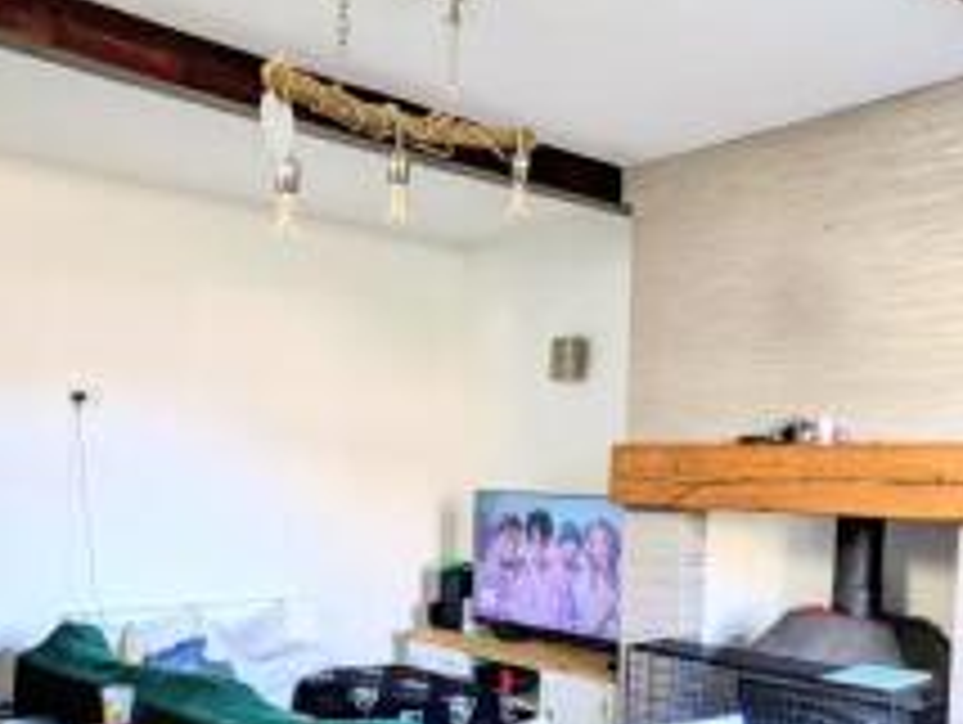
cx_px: 405
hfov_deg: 48.7
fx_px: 1058
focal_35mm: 38
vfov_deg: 37.1
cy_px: 524
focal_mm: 1.83
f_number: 2.2
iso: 140
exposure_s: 1/50
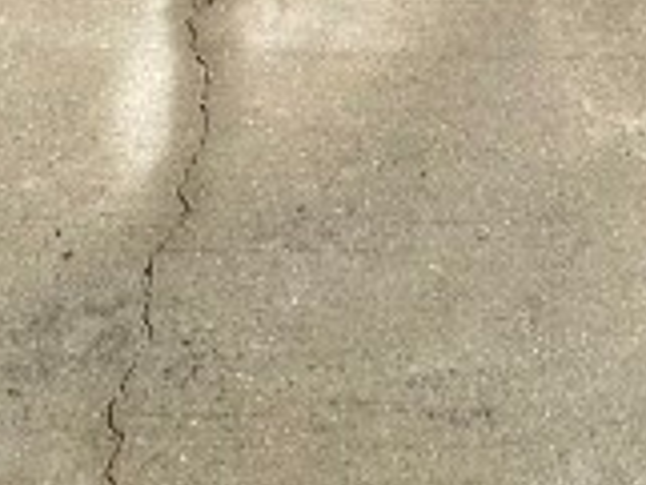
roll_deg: -0.1
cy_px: -1046
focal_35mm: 89
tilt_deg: -2.0
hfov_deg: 21.7
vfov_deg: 10.5
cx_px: 538
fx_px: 1662
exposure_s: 1/2506
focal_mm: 2.22
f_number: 2.2
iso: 50
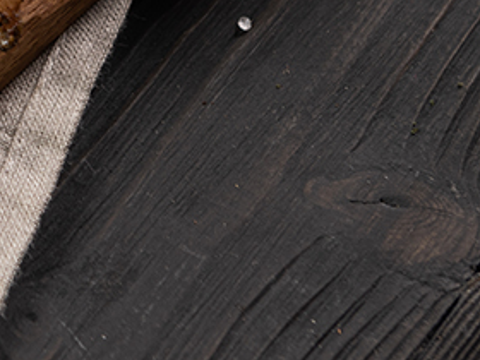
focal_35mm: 248
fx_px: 3439
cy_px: -321
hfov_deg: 7.7
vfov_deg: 5.9
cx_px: -387
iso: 160
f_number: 6.3
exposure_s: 1/160
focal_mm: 60
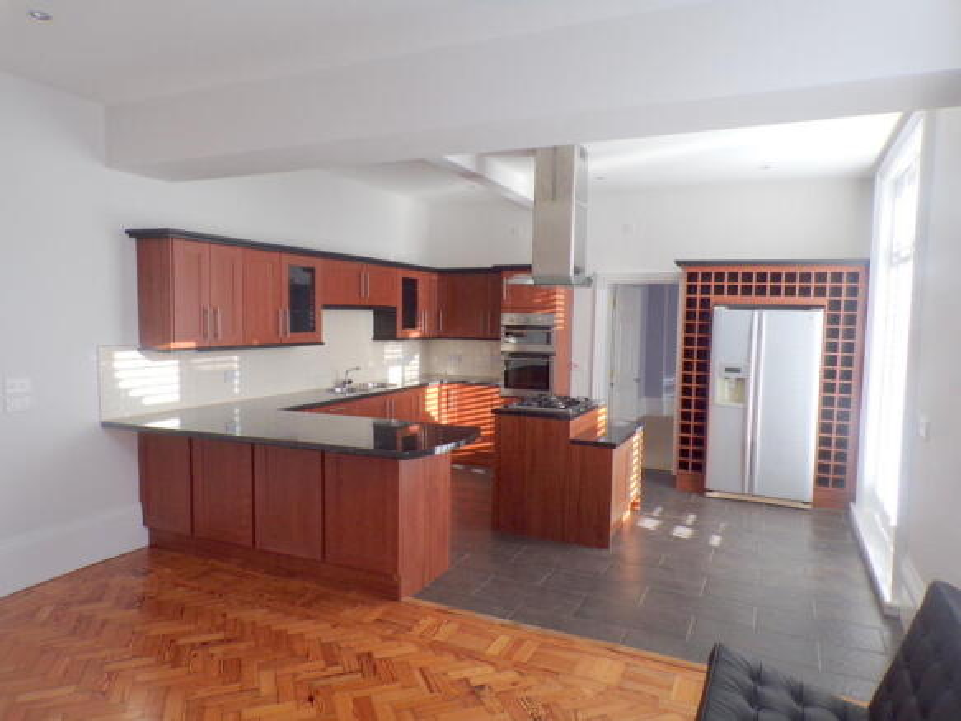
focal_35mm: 24
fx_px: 666
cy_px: 360
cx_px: 480
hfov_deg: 71.6
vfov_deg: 56.8
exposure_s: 1/34
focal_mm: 4.3
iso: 95
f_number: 4.3
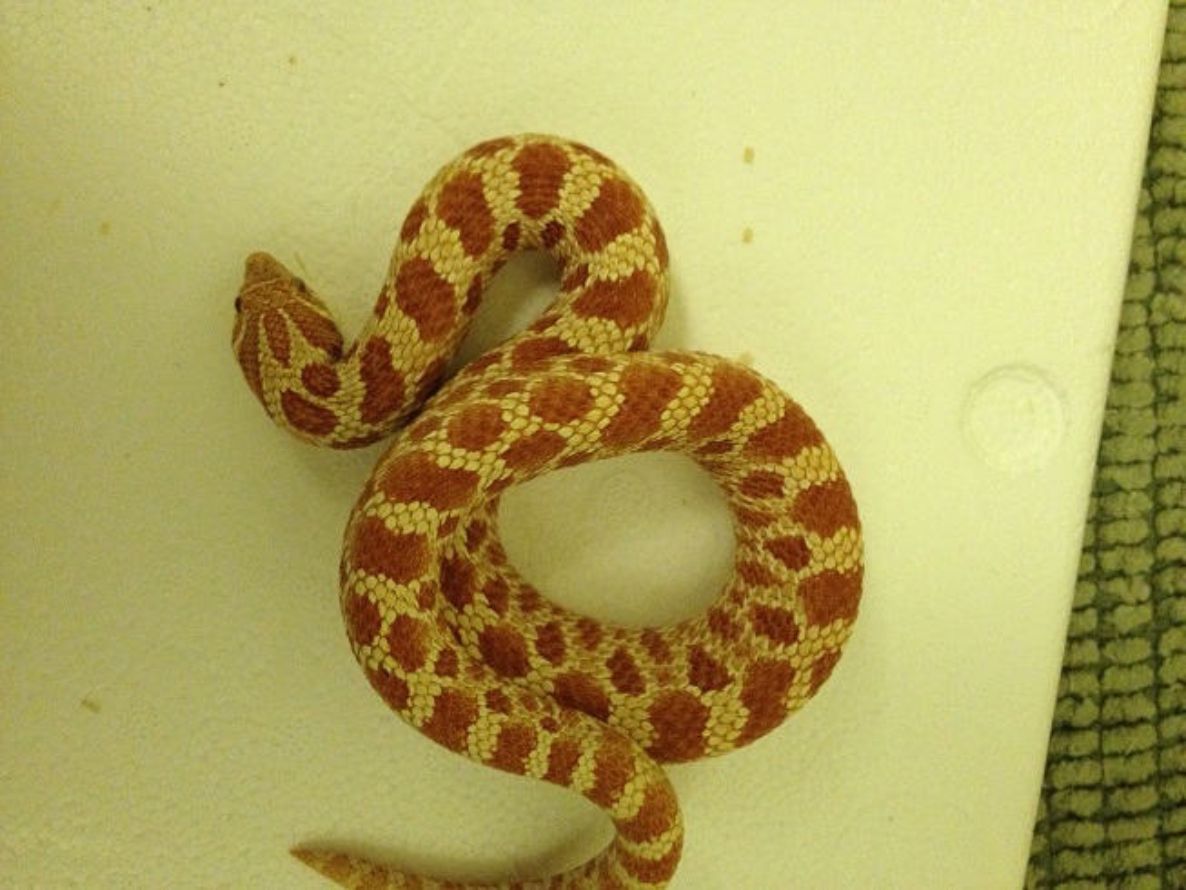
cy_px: 445
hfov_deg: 52.6
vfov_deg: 40.7
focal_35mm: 35
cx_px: 593
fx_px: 1199
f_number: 2.4
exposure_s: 1/17
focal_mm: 4.28
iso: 400
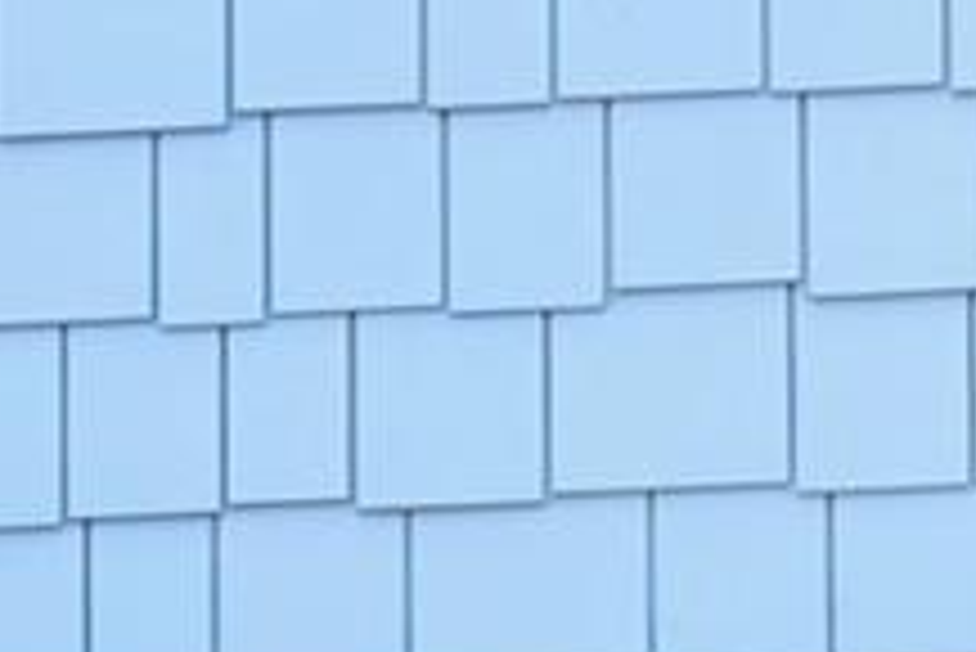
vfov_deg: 6.7
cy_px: 2248
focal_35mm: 177
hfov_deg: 11.5
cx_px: 931
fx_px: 4802
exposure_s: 1/100
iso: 100
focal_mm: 16
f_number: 5
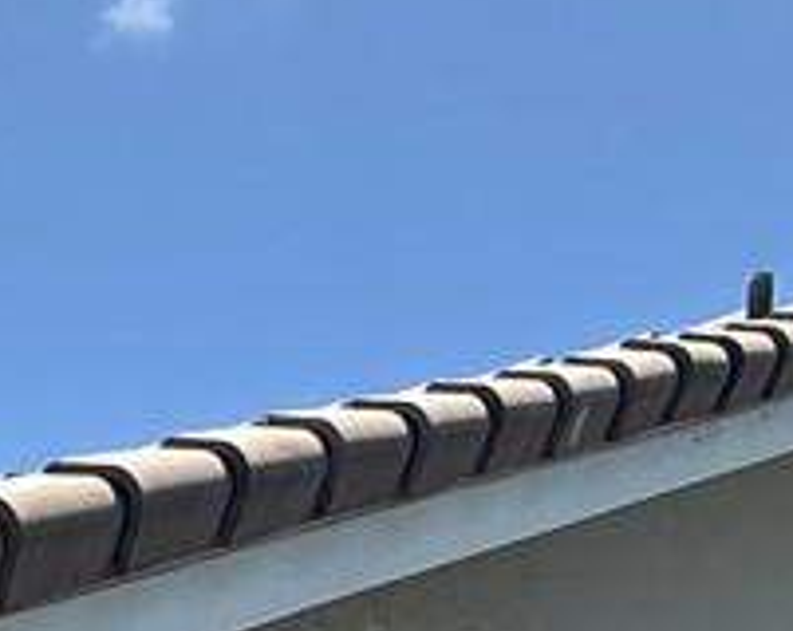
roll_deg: -2.9
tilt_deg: +0.0
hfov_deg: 16.9
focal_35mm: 109
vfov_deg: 12.2
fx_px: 2553
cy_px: 1325
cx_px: -142
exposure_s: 1/924
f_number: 2.2
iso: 40
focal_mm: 2.22
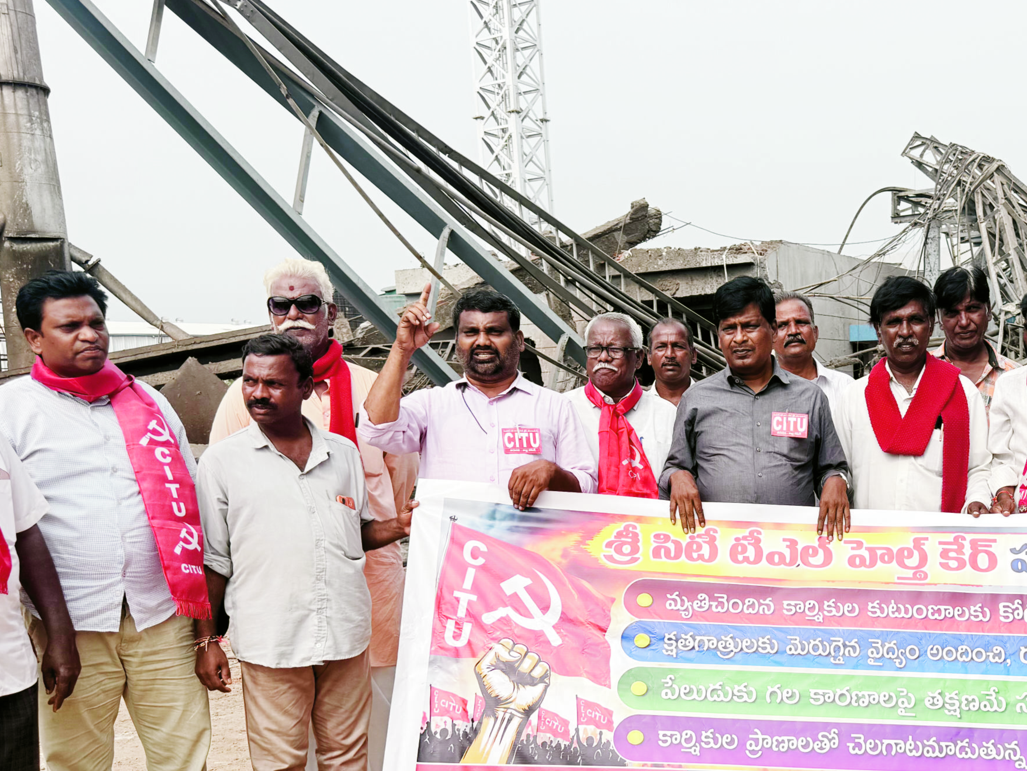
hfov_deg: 45.9
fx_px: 1157
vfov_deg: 36.2
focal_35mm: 39
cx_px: 791
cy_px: 550
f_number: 1.78
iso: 80
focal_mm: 6.76
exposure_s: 1/4405
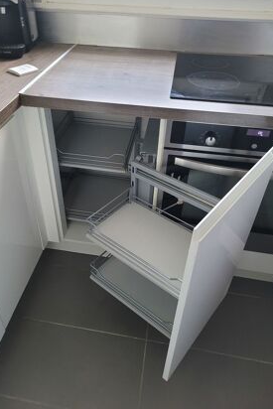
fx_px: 318
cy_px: 200
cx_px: 121
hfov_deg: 46.4
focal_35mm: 28
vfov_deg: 65.4
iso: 400
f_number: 1.8
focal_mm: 5.4
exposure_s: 1/50
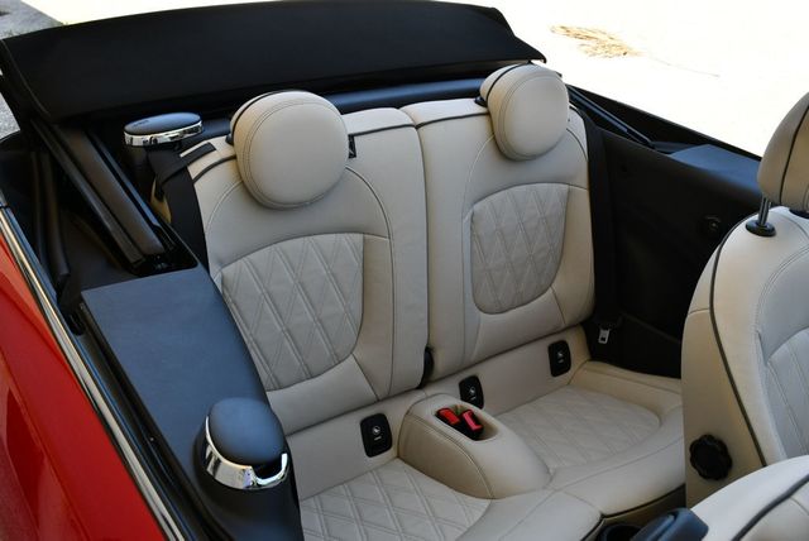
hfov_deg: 53.1
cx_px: 404
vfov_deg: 36.9
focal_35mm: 36
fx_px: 810
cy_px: 270
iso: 200
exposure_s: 1/250
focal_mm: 18
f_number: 5.6
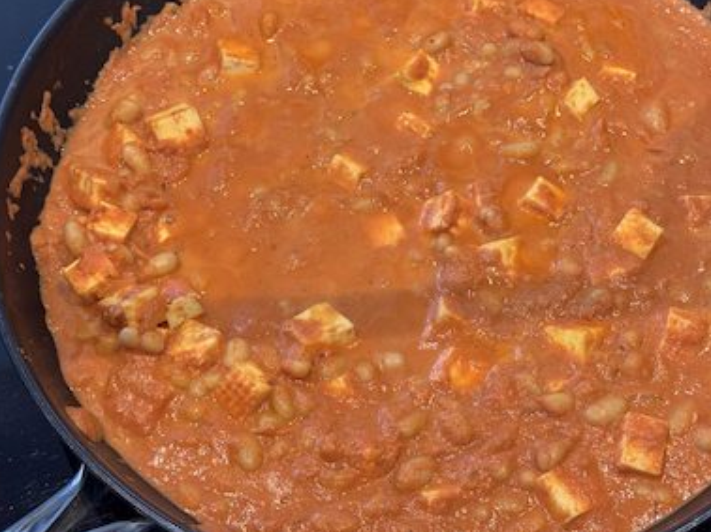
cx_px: 442
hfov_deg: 31.6
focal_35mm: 61
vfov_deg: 24.0
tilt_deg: -58.0
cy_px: 207
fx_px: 1252
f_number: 1.78
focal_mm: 6.76
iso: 125
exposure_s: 1/60
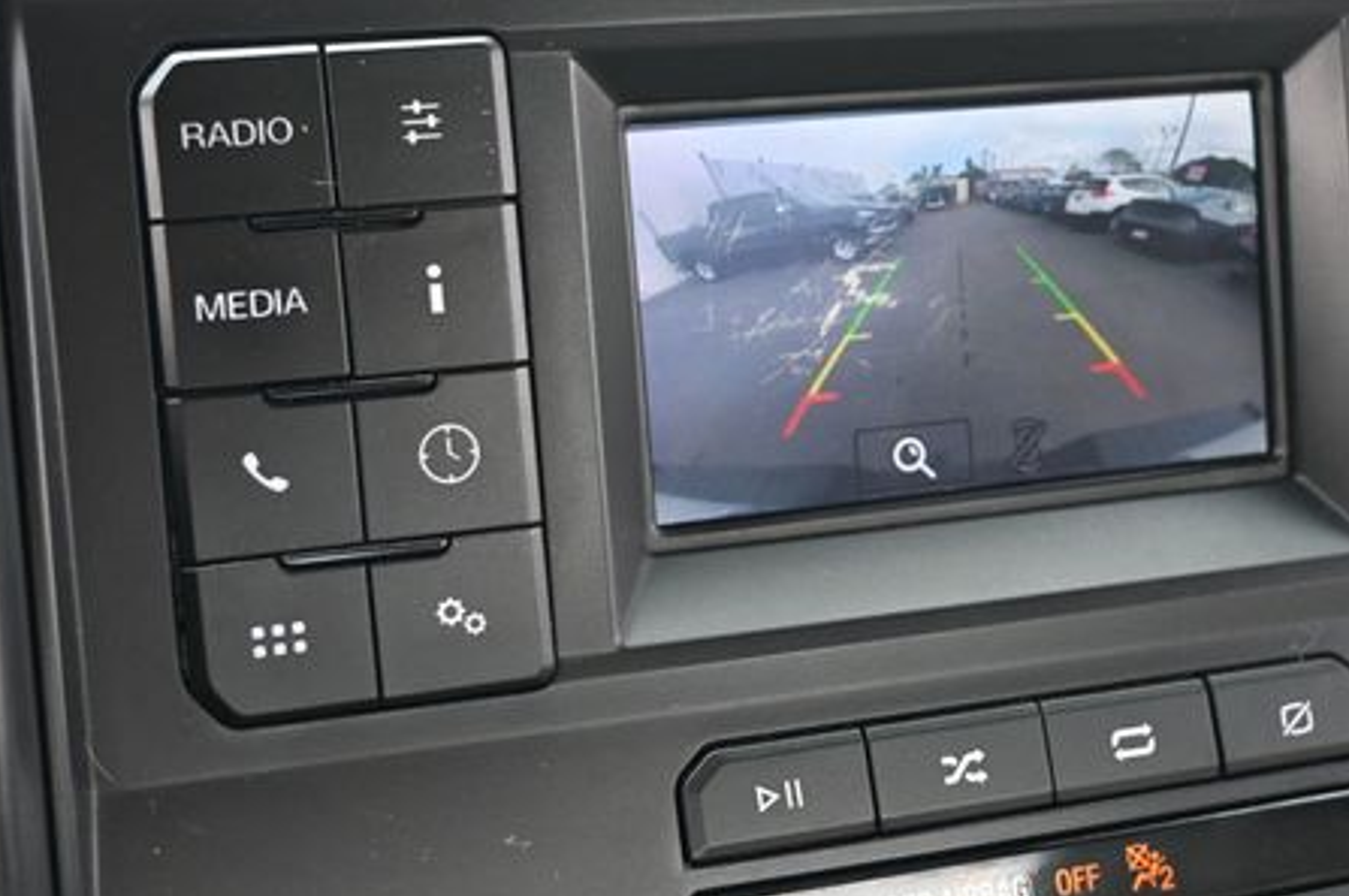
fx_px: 2011
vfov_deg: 25.0
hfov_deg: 36.9
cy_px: 323
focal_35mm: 54
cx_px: 824
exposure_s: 1/125
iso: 1000
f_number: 4.2
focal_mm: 25
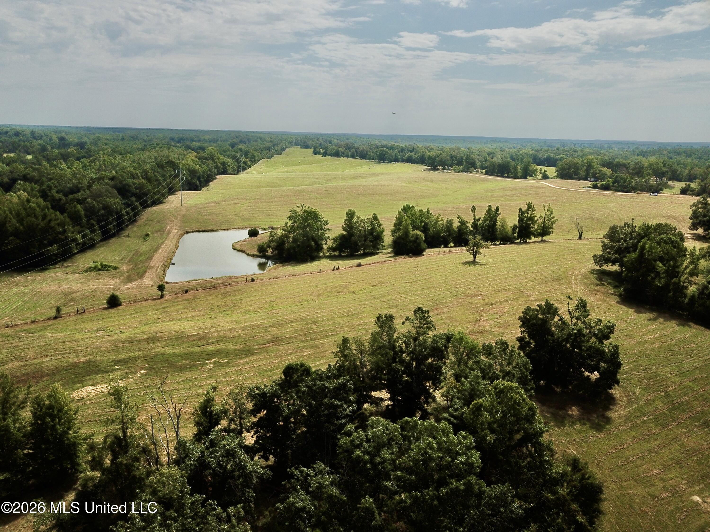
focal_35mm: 26
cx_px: 355
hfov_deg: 67.3
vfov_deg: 53.1
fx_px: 533
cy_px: 266
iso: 100
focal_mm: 4.73
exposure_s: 1/3003
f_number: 2.2
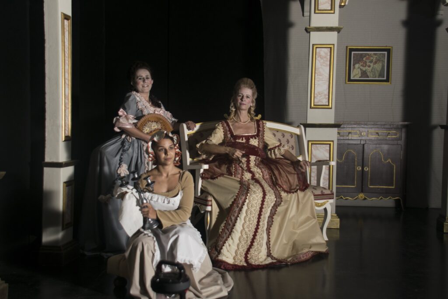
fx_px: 523
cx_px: 224
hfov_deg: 46.4
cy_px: 150
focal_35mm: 42
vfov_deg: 31.9
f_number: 5
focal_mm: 28
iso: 200
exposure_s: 1/125
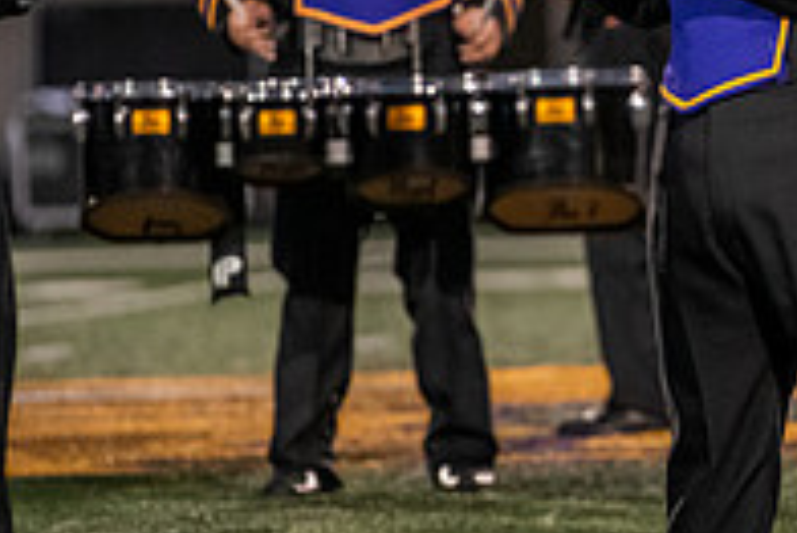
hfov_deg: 3.5
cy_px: 51
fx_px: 13115
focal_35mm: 592
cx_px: 785
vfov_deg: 2.3
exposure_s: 1/800
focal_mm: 200
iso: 4000
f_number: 3.2
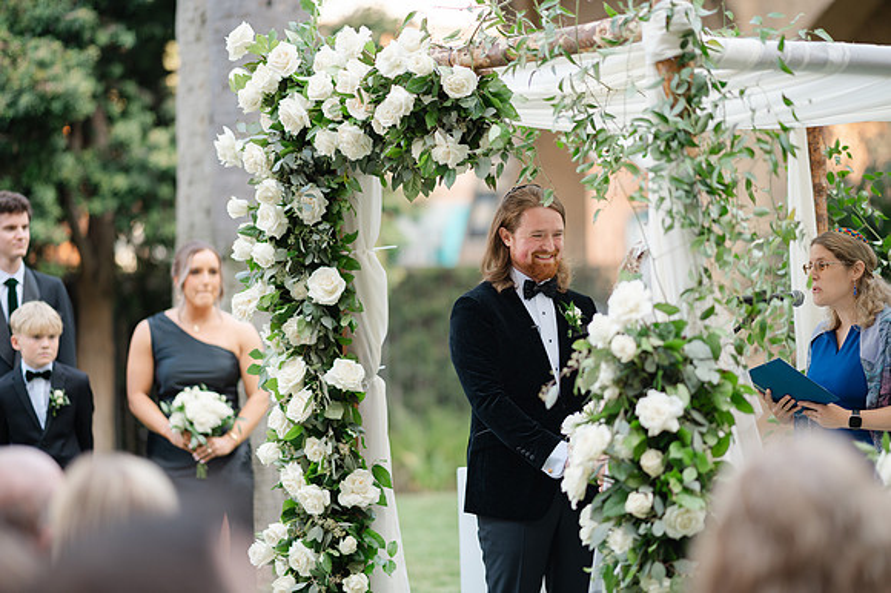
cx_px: 446
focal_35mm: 105
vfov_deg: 13.0
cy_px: 296
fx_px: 2597
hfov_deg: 19.5
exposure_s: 1/400
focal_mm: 105
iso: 100
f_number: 1.4
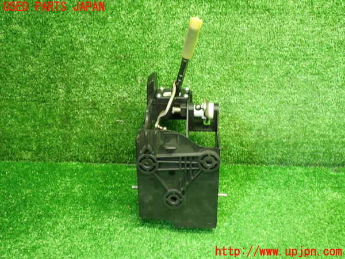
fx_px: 359
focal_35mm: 36
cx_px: 172
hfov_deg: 51.4
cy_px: 130
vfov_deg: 39.7
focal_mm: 6.37
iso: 500
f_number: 2.5
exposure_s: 1/40
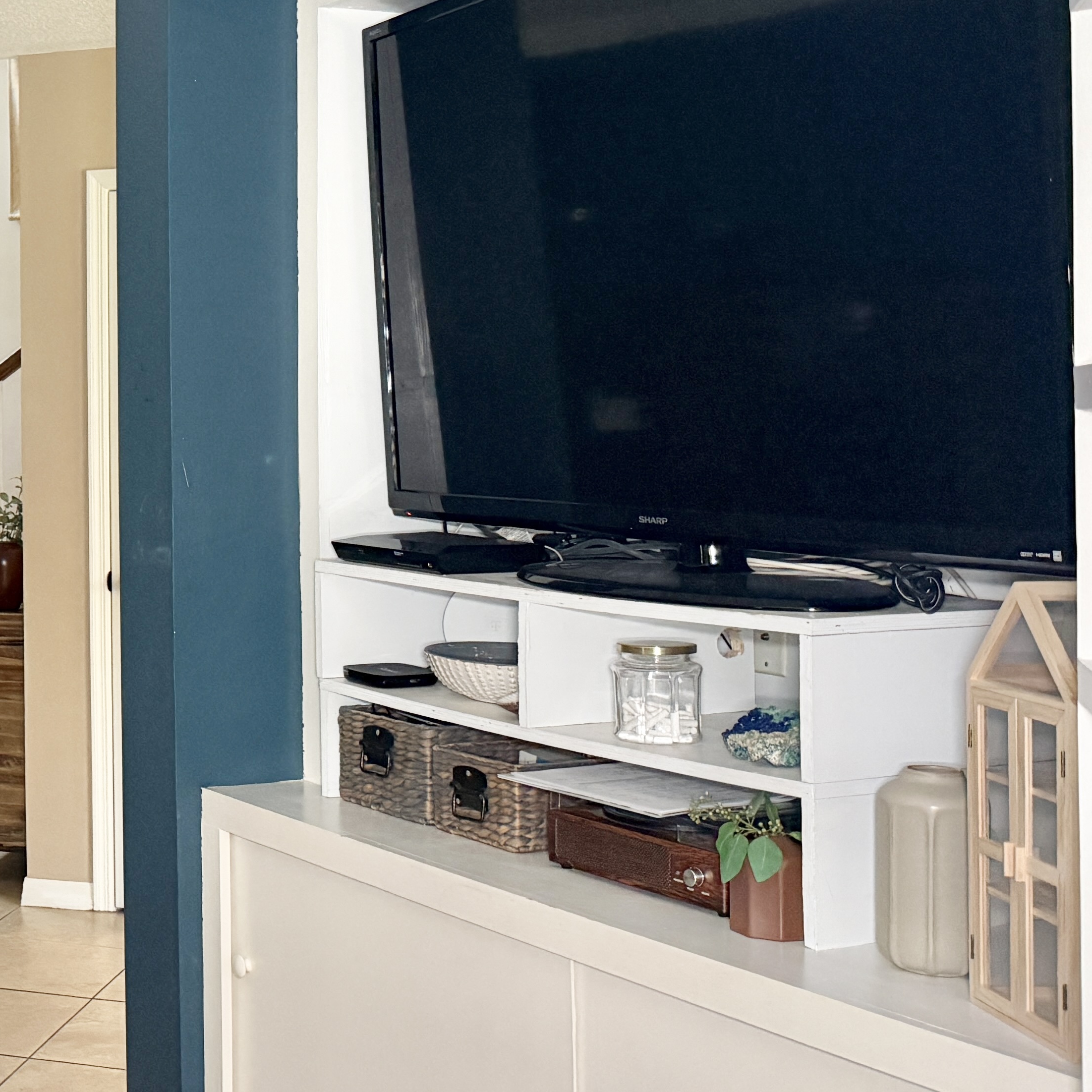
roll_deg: +0.1
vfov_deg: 31.0
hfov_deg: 28.6
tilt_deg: +0.3
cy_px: 409
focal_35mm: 55
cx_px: -68
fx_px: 1963
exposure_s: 1/60
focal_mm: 6.76
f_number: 1.78
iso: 640
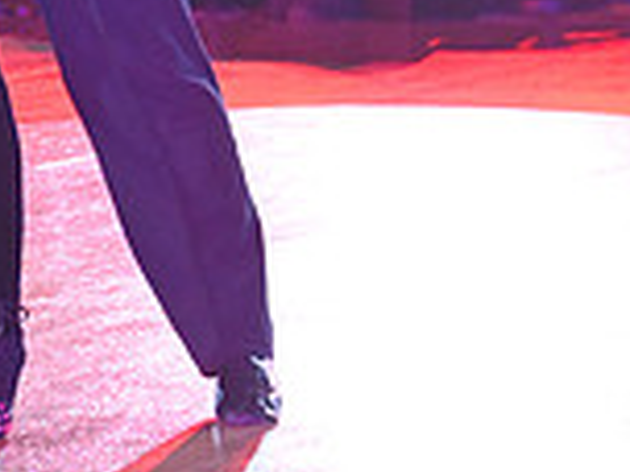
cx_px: -381
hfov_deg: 6.5
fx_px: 5460
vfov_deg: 4.9
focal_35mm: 300
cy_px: -226
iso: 5000
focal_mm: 82
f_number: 5
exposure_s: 1/400
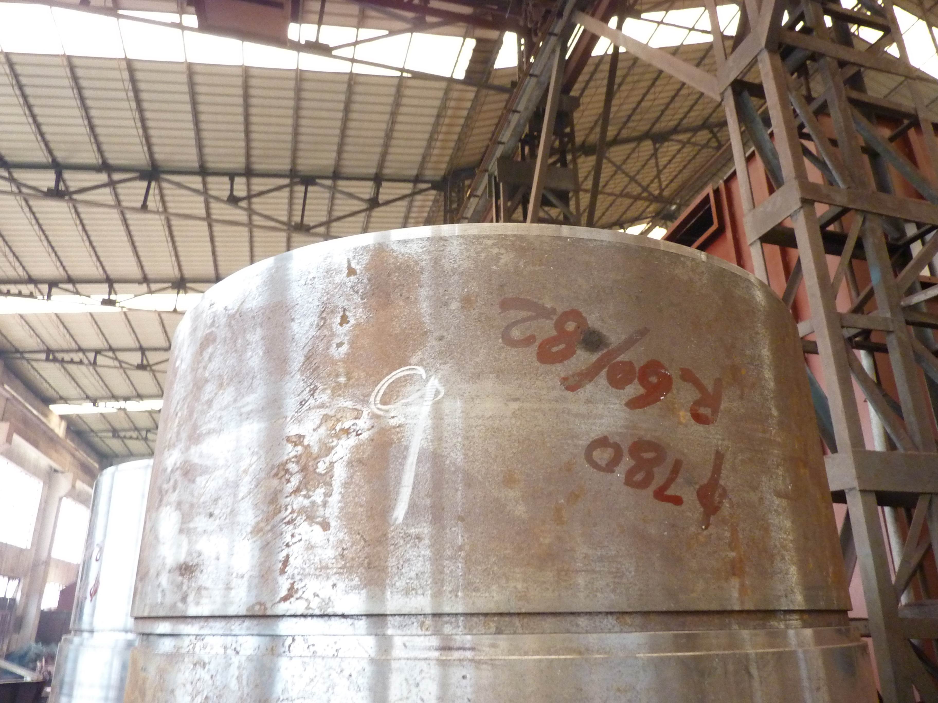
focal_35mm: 25
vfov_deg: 54.9
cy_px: 352
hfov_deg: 69.4
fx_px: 677
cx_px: 469
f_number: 3.3
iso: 400
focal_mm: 4.1
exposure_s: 1/5
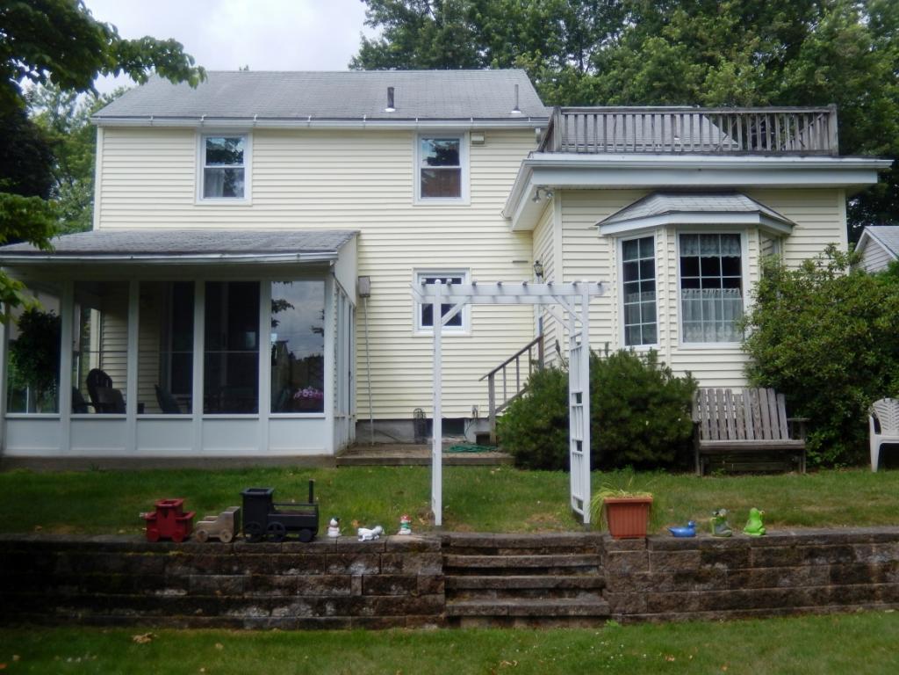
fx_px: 935
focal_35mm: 36
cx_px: 450
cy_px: 338
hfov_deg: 51.4
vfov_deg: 39.7
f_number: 4
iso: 125
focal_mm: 6.5
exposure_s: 1/800
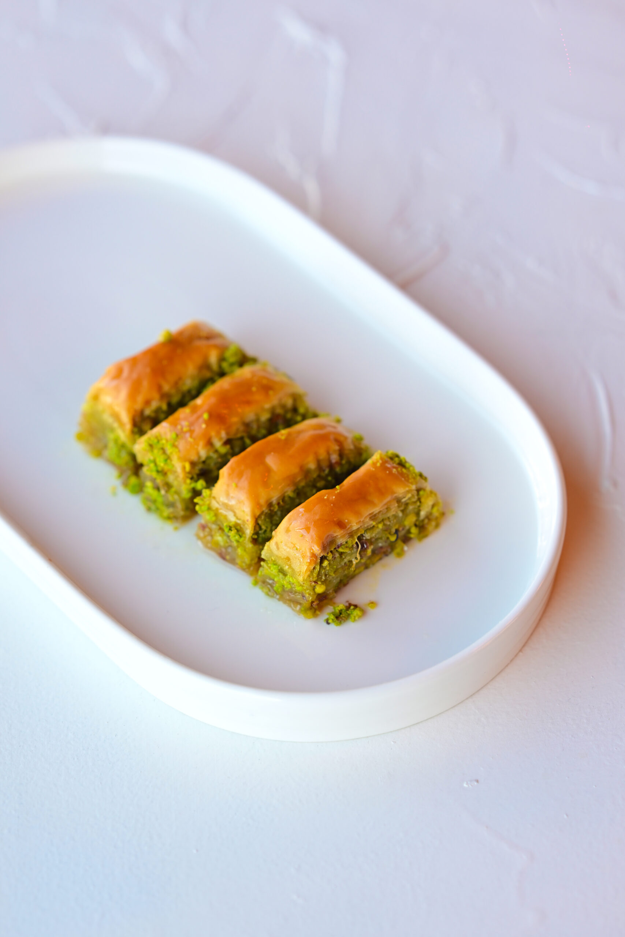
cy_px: 468
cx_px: 312
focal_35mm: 85
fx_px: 2213
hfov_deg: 16.1
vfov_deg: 23.9
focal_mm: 85
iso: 320
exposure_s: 1/125
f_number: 3.5
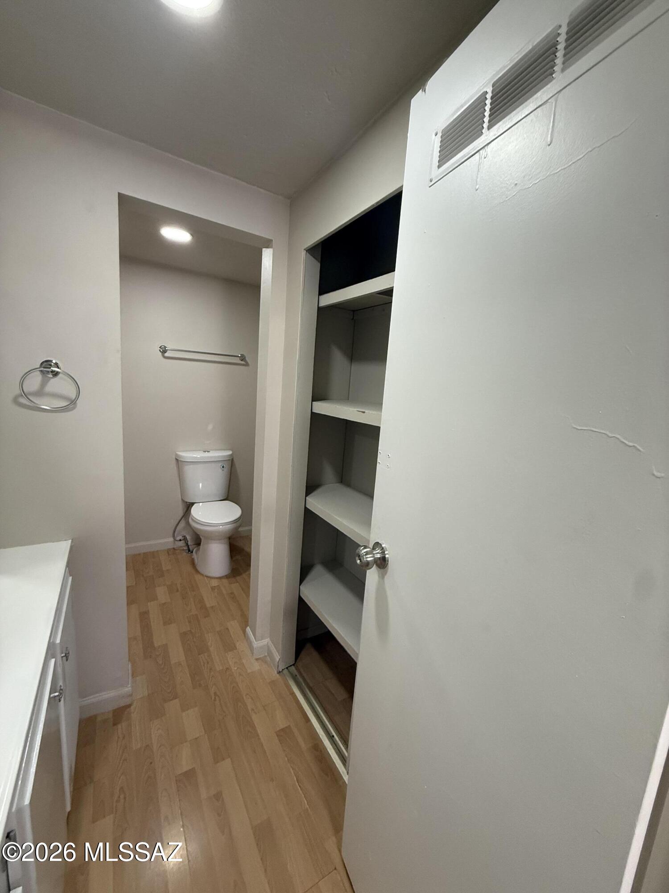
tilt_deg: -9.5
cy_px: 446
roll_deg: -5.1
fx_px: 361
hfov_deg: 85.7
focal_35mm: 14
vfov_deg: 102.1
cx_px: 334
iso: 320
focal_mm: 2.22
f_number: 2.2
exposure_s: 1/120
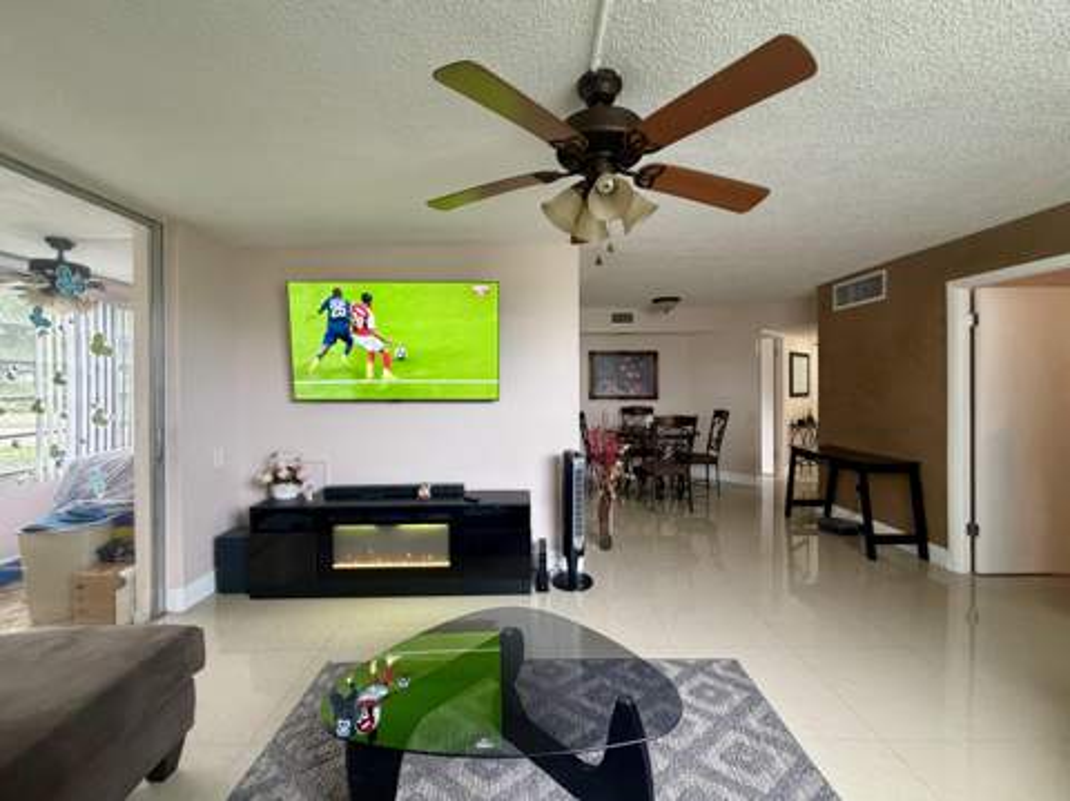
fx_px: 432
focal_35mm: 14
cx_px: 535
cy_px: 400
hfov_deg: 102.1
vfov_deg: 85.6
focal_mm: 2.22
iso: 320
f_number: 2.2
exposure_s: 1/77
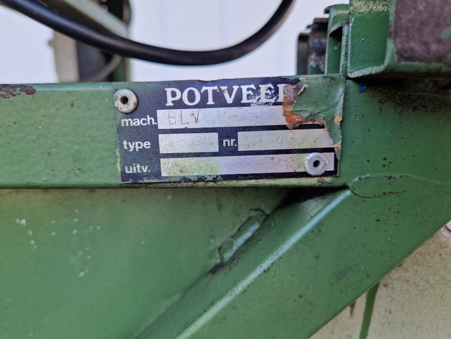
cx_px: 226
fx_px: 300
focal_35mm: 23
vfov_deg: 58.9
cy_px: 170
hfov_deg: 73.9
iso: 64
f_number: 1.8
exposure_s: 1/180
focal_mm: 5.4
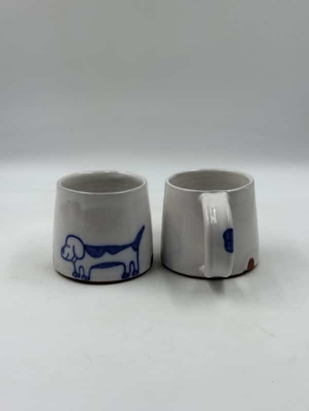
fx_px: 571
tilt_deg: -18.4
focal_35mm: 48
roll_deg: -1.0
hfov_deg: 30.3
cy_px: 206
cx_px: 154
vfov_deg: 39.7
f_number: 1.78
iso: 64
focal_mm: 6.86
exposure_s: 1/672
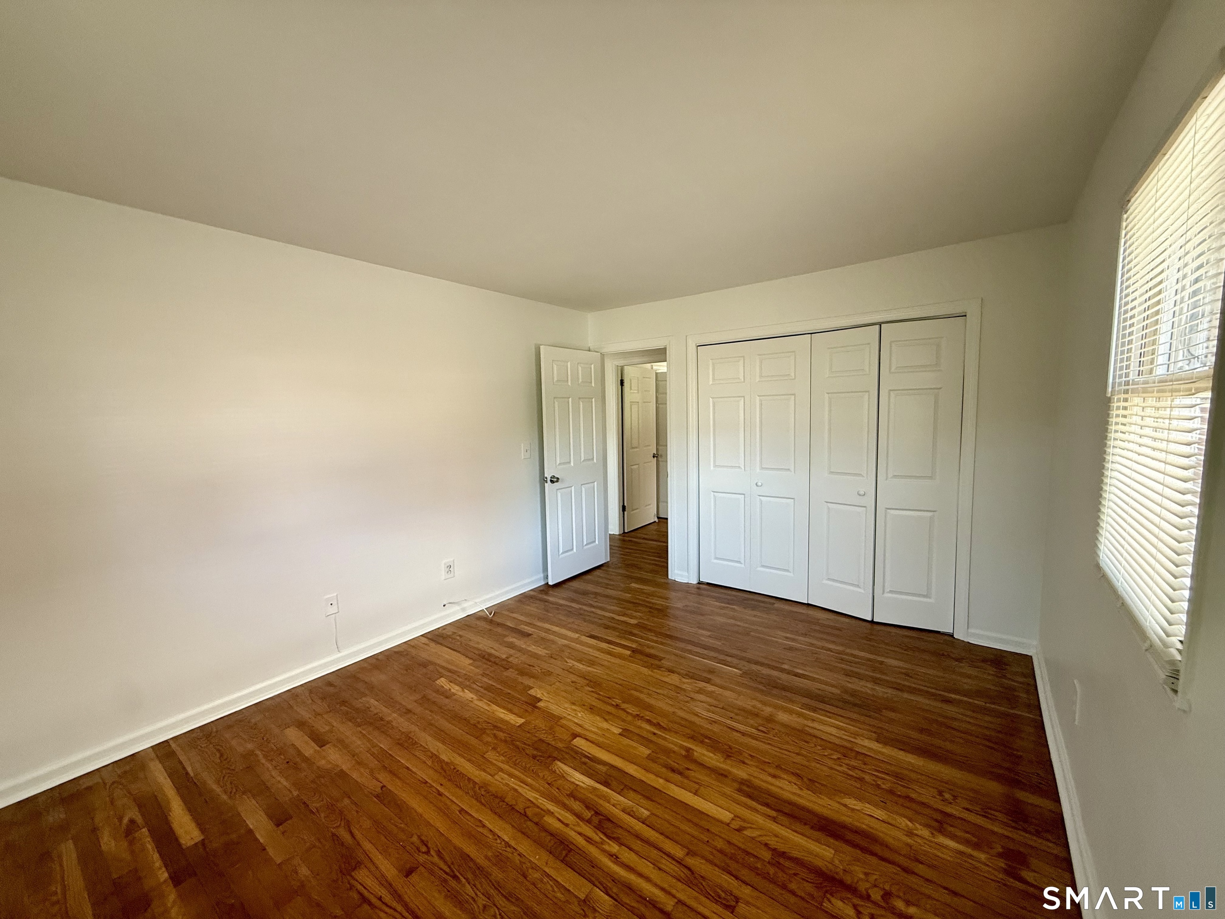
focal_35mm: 14
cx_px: 612
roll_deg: +1.3
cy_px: 460
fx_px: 495
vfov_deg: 85.7
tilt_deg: -5.7
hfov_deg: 102.1
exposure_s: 1/99
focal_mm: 2.22
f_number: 2.2
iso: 200
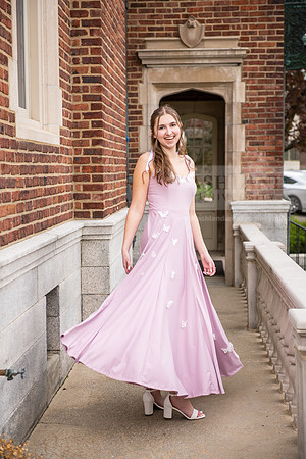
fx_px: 790
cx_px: 153
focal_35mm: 62
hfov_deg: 21.9
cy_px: 230
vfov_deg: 32.4
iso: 400
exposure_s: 1/320
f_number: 4
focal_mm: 62
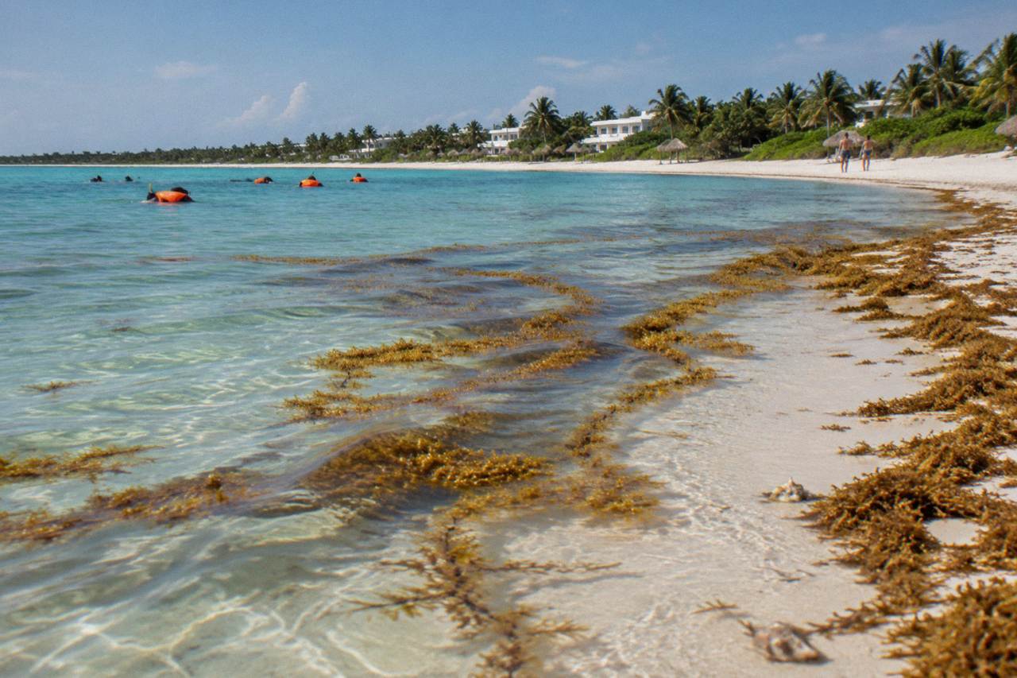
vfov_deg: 37.8
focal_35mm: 35
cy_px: 339
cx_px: 508
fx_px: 989
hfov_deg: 54.4
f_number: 4
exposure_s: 1/3200
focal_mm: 35
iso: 320
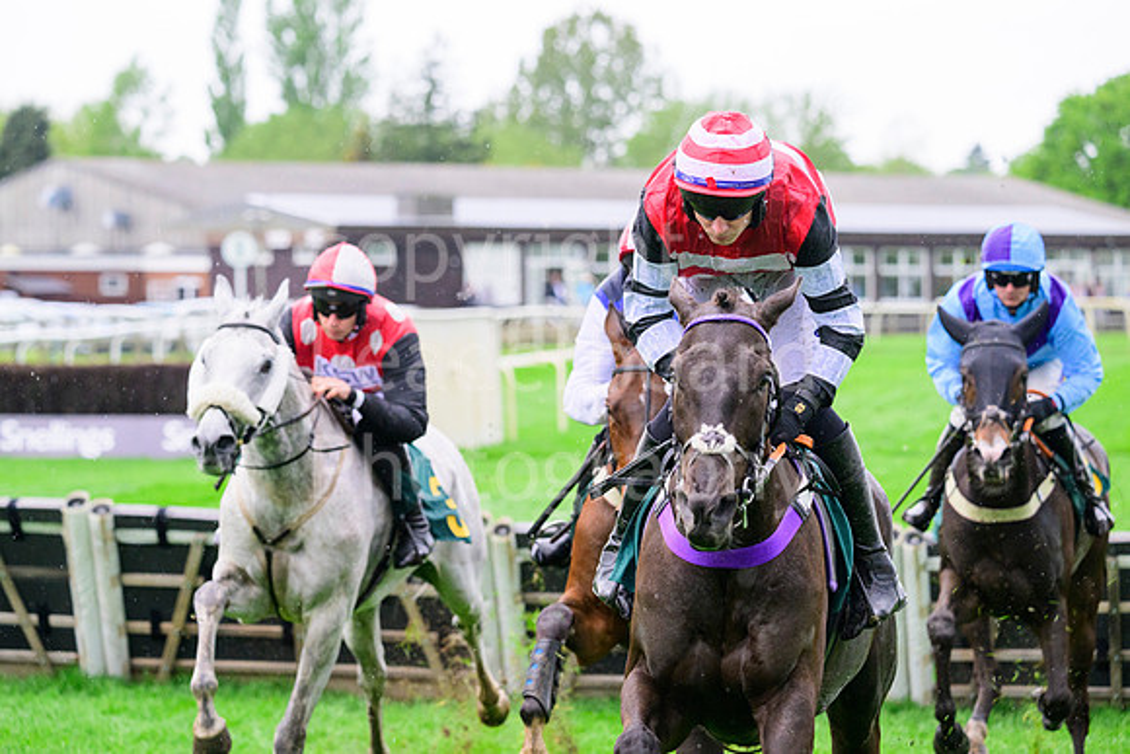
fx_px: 5180
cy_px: 377
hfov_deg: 12.4
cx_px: 565
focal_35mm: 165
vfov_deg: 8.3
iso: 2000
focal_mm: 165
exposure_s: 1/1600
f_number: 5.6
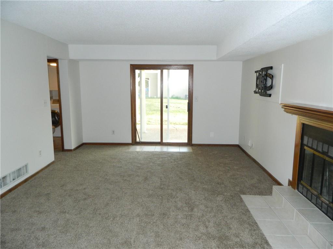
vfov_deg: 54.9
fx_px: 240
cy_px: 124
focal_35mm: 25
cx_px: 166
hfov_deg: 69.4
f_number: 3.1
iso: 220
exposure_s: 1/30
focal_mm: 4.5
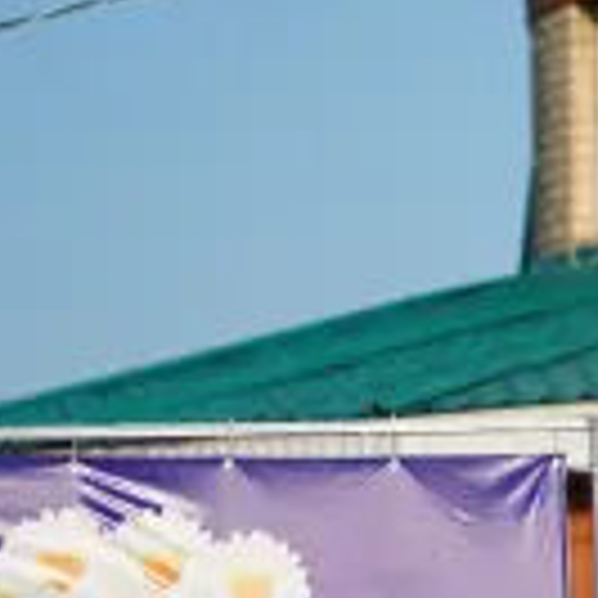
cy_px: 742
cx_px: 1583
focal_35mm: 418
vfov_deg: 4.2
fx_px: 8170
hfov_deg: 4.1
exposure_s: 1/8000
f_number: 1.8
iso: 200
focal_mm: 85
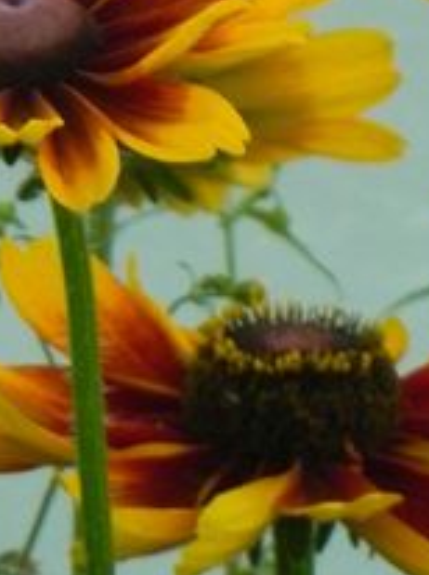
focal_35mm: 630
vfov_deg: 3.1
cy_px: 809
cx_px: 454
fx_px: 10432
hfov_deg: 2.4
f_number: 5
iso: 160
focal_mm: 28.8
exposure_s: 1/30
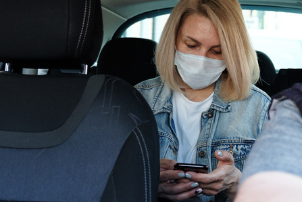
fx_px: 570
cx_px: 232
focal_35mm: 68
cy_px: 73
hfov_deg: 29.1
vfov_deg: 20.0
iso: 1000
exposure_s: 1/250
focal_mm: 25.7
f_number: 2.8
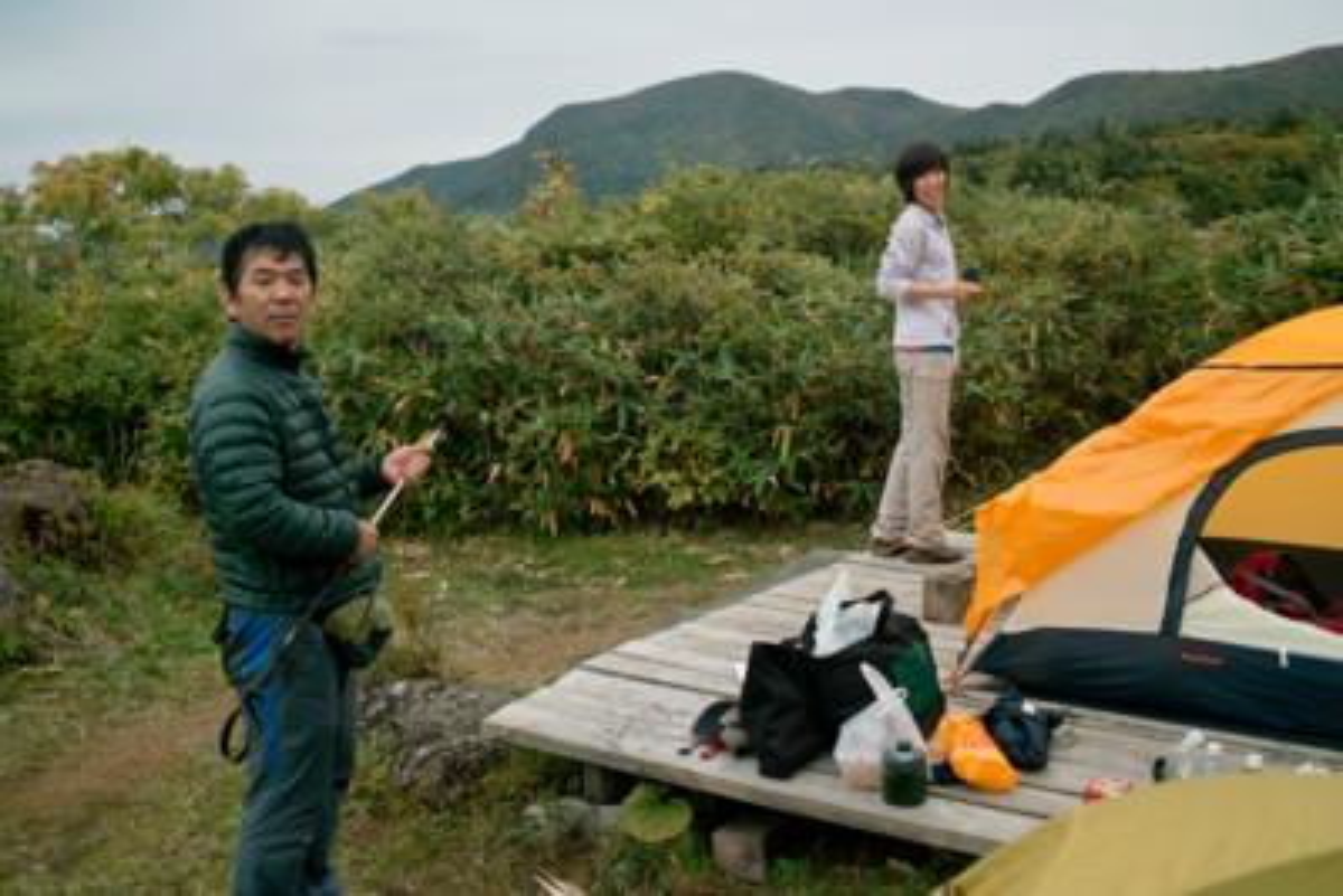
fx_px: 1530
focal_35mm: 41
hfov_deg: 47.4
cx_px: 672
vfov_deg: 32.7
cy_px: 448
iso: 100
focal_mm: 24.2
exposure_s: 1/320
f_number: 2.8
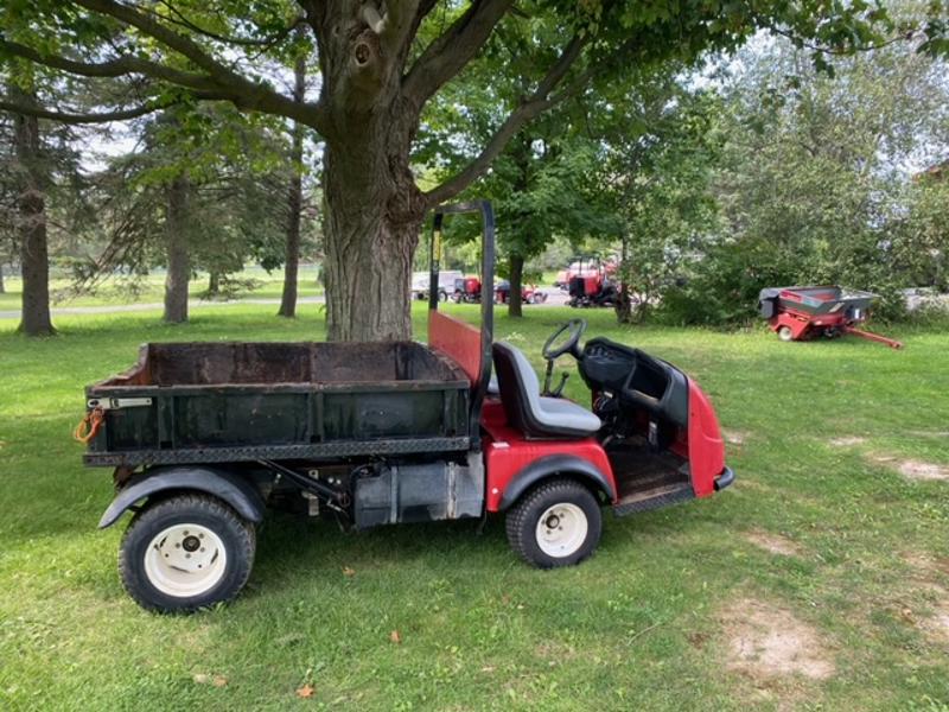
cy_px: 356
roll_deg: +1.6
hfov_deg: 67.3
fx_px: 713
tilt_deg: -10.7
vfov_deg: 53.1
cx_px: 474
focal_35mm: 26
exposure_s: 1/162
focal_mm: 4.25
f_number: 1.8
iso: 32
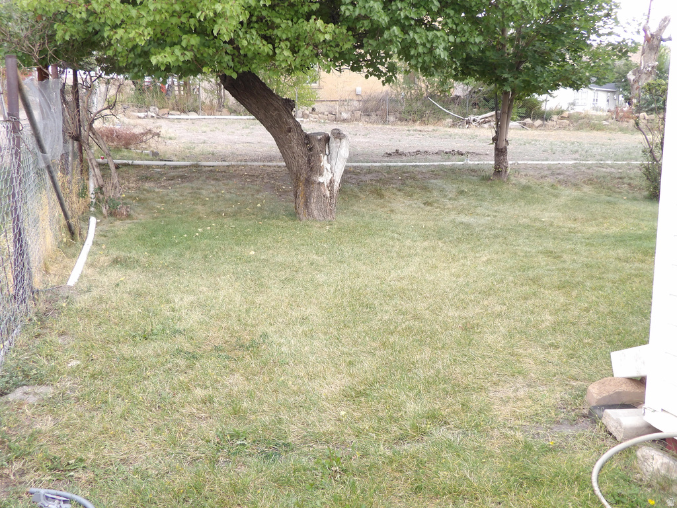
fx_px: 645
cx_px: 338
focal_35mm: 33
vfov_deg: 42.9
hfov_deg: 55.4
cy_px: 254
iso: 100
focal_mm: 5.9
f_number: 3.6
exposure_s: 1/42
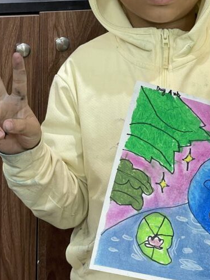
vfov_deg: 18.8
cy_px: 77
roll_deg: -2.7
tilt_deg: -14.4
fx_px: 841
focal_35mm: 104
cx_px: 176
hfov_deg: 14.1
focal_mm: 6
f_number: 2
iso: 100
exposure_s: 1/100
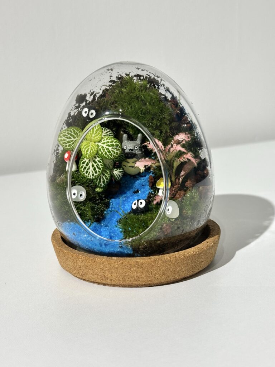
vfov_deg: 39.7
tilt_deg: -13.3
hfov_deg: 30.3
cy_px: 184
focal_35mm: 48
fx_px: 508
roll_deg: +1.5
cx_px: 138
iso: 80
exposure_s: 1/100
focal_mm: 6.86
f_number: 1.78
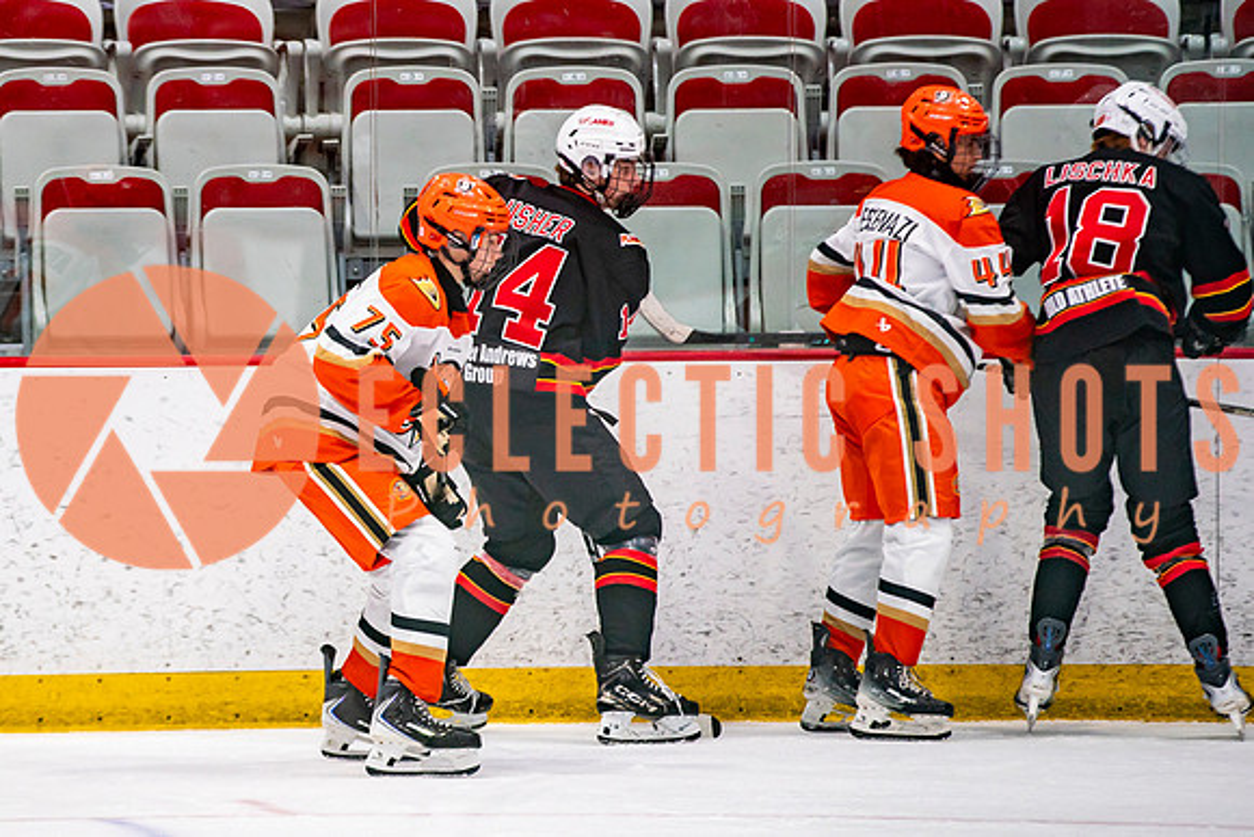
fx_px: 11079
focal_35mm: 318
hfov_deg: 6.5
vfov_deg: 4.3
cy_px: 503
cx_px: 291
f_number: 2.8
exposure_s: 1/640
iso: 800
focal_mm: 200
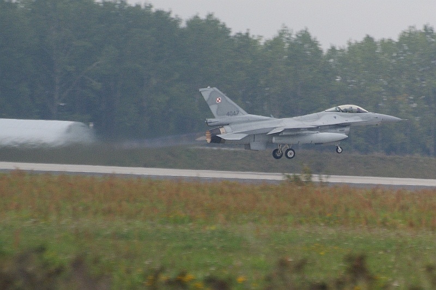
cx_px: 218
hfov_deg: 4.6
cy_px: 145
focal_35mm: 450
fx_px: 5449
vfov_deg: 3.1
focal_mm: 300
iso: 400
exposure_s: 1/500
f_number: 8
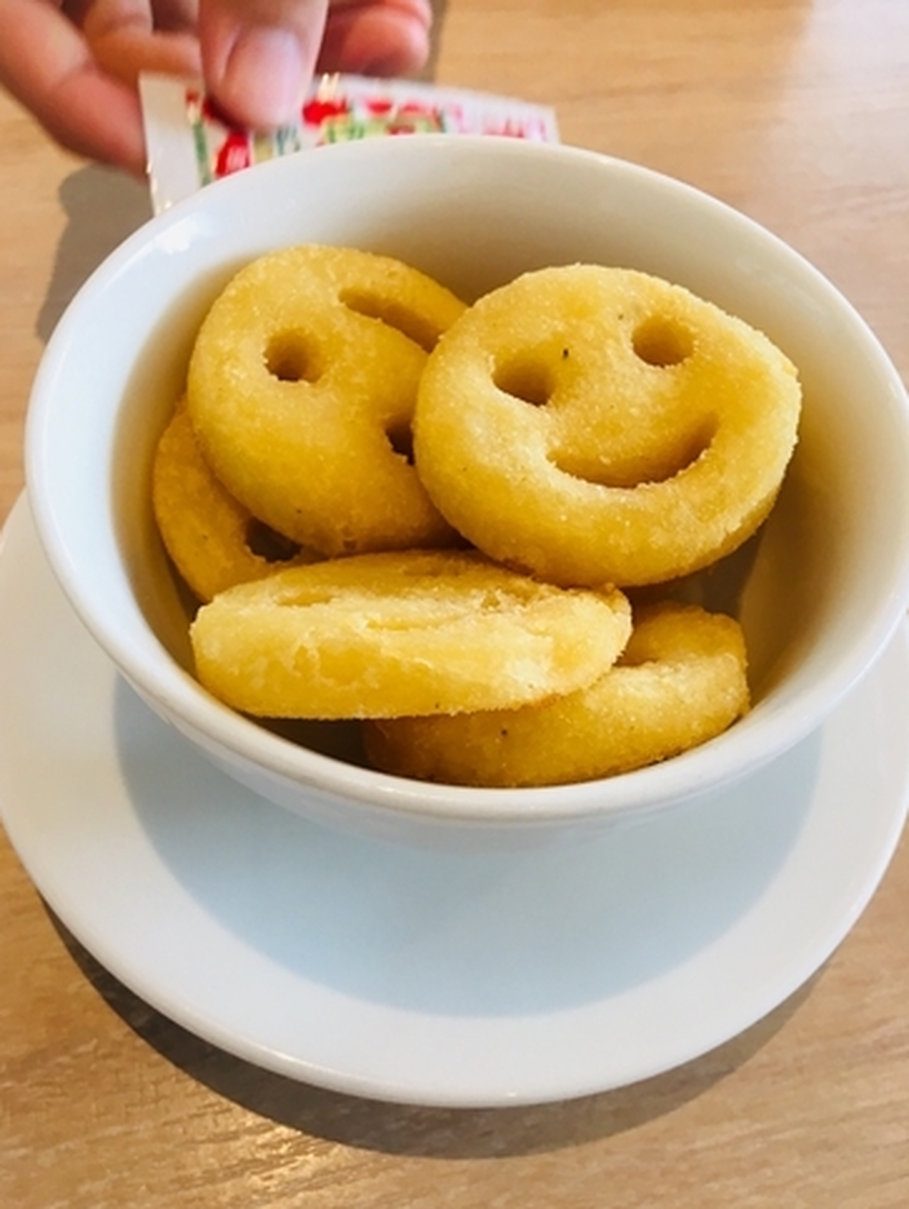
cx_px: 442
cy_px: 621
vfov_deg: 59.9
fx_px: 1049
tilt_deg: -57.1
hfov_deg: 46.8
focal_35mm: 30
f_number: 2.2
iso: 32
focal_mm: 4.15
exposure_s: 1/30
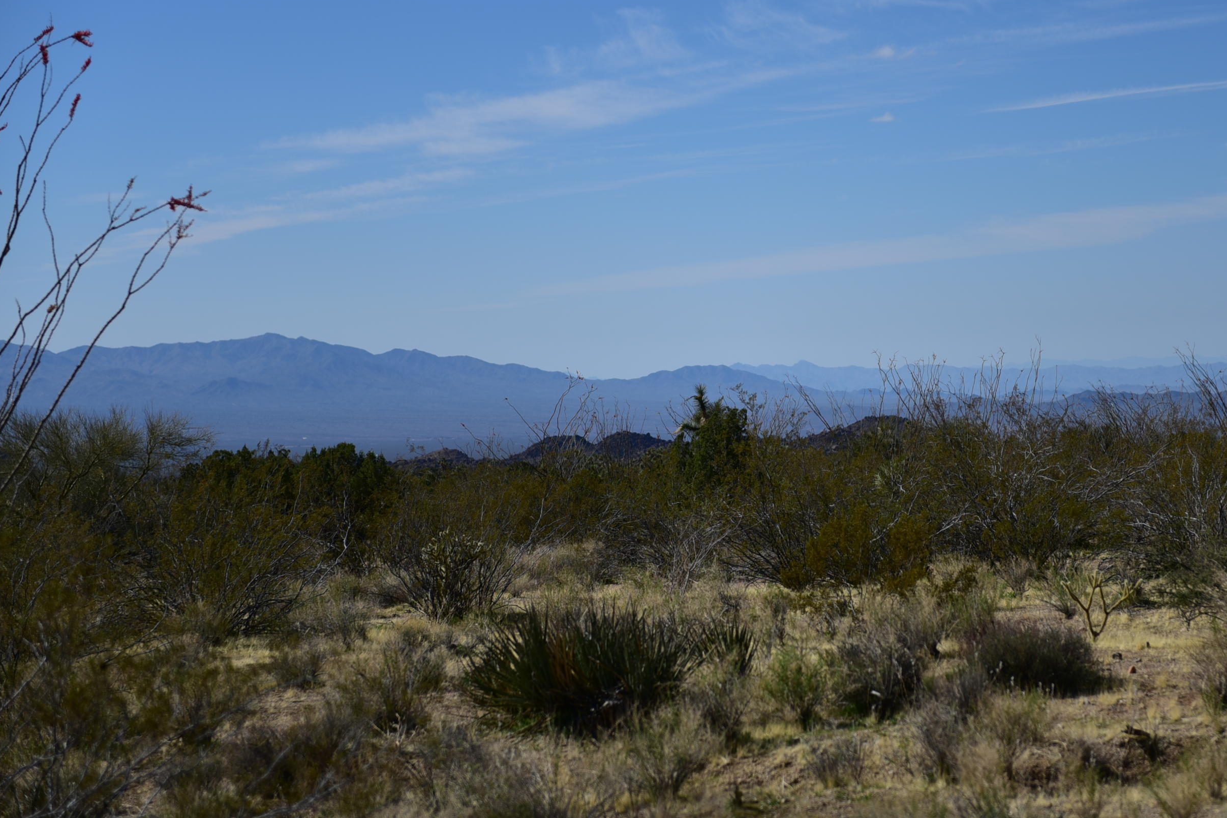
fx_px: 2965
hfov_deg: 23.3
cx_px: 751
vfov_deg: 15.7
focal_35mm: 87
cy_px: 350
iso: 100
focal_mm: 70
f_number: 2.8
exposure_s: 1/4000
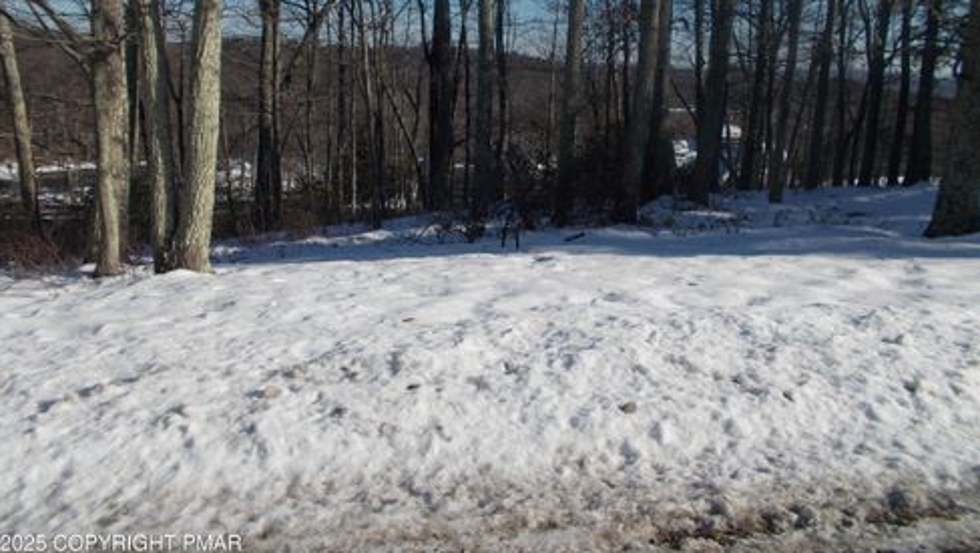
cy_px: 200
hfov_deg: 66.0
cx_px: 484
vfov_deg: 39.9
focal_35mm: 29
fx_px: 754
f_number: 8
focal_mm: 4.6
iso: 80
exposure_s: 1/200
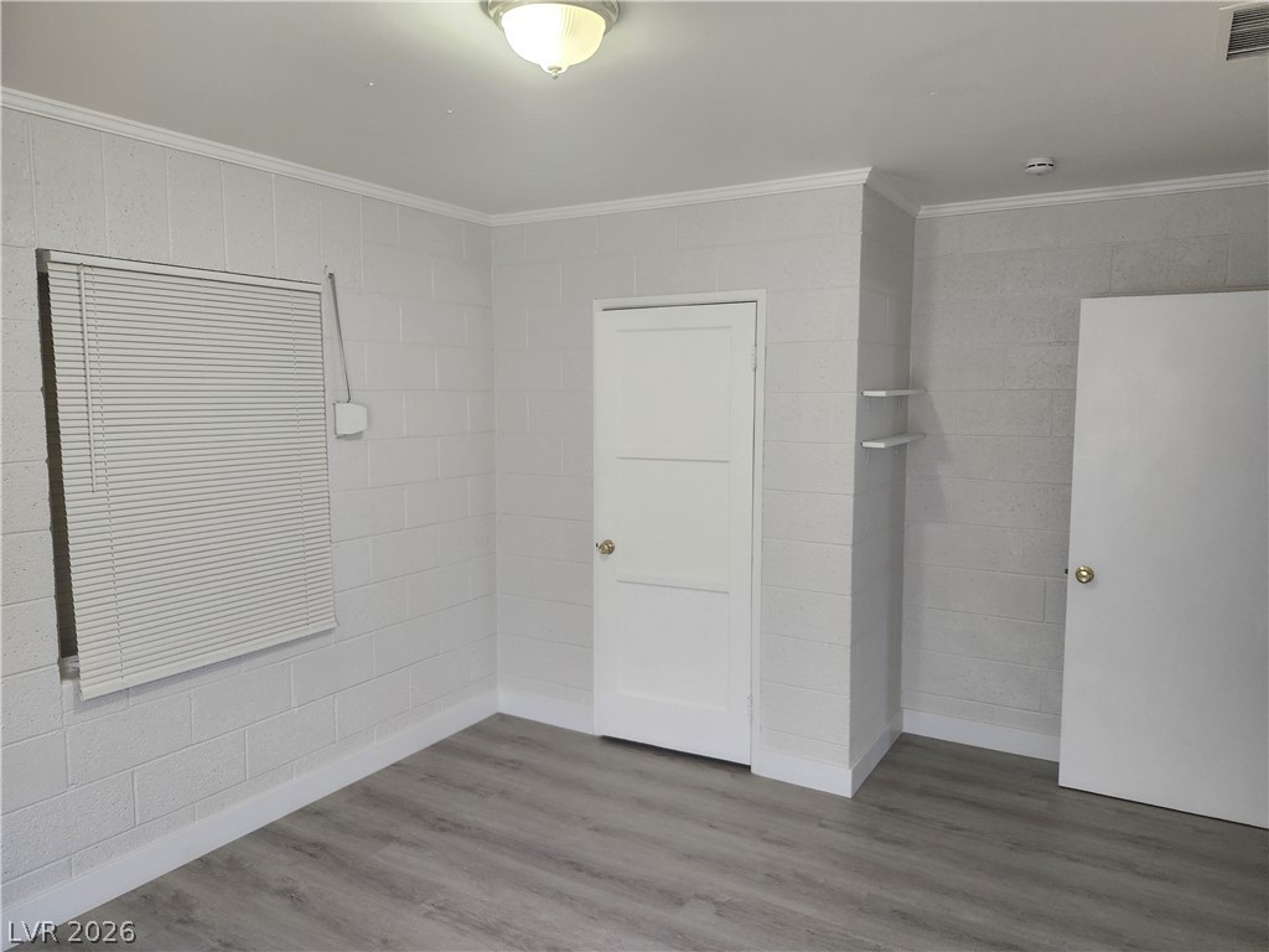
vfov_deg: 58.9
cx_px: 634
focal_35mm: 23
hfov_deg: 73.9
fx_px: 843
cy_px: 476
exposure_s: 1/120
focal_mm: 5.54
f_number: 1.8
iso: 640
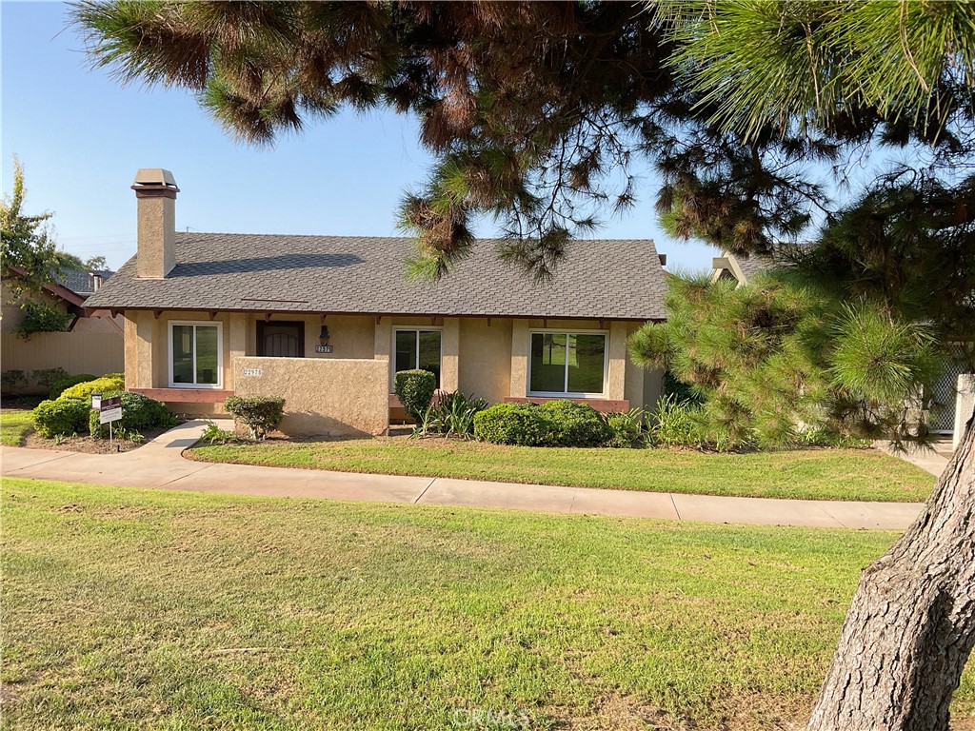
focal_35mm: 29
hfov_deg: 61.7
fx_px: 817
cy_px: 366
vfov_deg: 48.2
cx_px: 488
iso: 16
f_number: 1.8
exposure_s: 1/719
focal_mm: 3
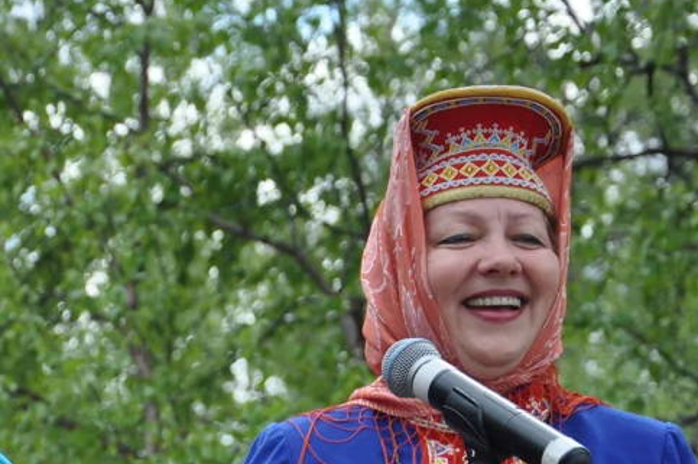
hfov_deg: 7.1
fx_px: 5559
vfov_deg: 4.8
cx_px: -121
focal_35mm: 287
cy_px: 538
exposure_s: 1/400
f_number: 5.3
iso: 250
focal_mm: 66
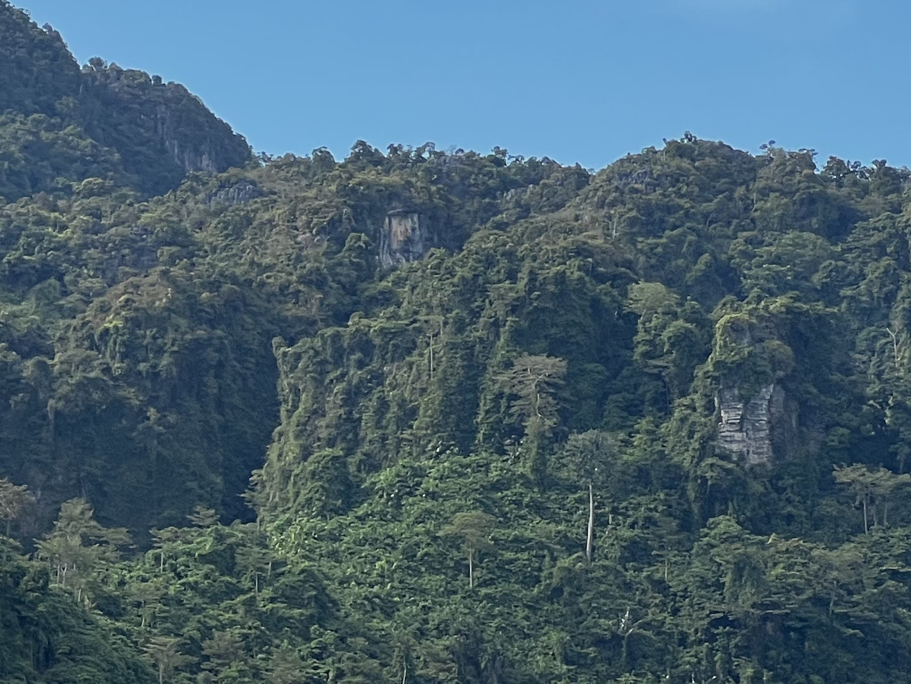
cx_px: -381
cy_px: 62
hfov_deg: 8.7
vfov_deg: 6.7
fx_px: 5844
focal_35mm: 222
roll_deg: -1.1
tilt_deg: +7.7
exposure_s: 1/779
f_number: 2.8
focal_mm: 9
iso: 32
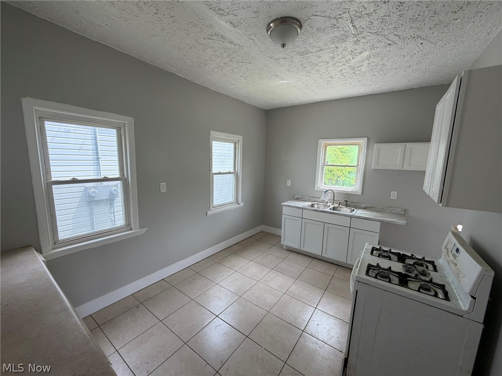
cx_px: 251
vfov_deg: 85.7
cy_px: 188
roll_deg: -0.9
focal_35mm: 14
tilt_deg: -6.9
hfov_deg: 102.1
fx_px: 203
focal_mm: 2.22
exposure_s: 1/121
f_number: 2.2
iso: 80
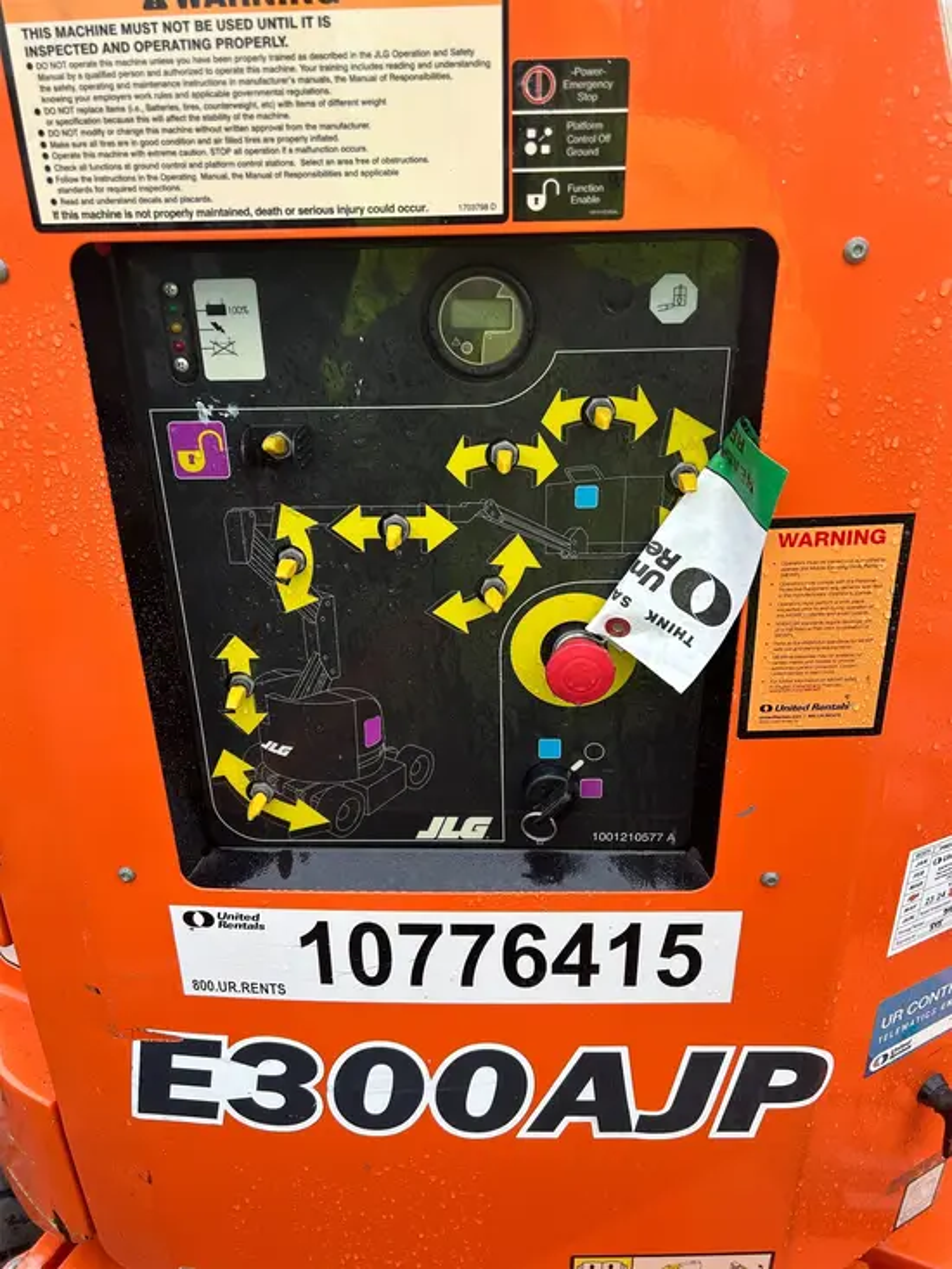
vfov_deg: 67.3
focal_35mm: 26
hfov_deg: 53.1
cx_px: 476
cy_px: 634
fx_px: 953
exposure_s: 1/121
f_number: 1.5
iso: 40
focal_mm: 5.7
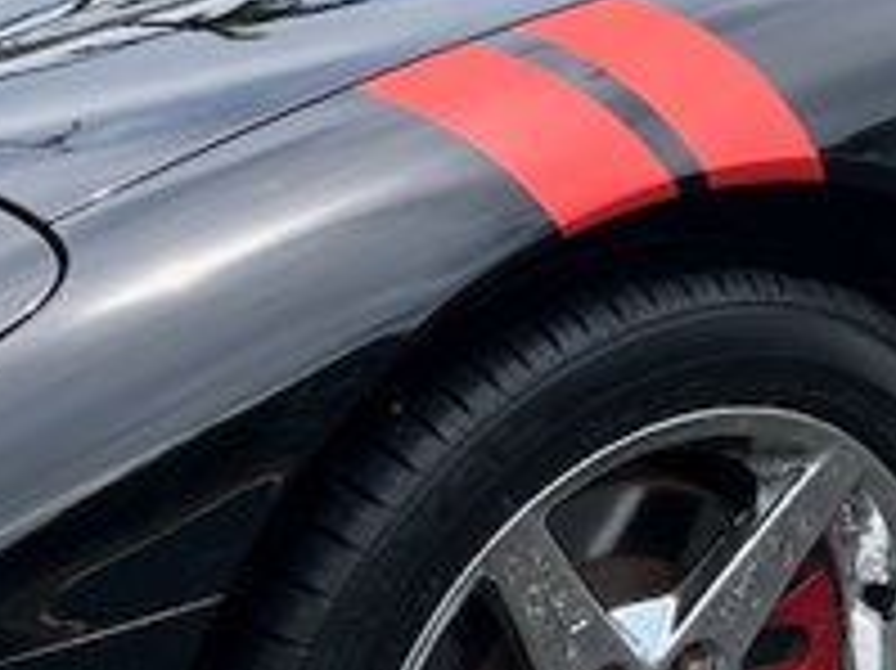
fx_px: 3466
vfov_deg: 10.9
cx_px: 756
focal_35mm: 134
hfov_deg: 14.6
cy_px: -13
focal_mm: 5.7
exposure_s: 1/1934
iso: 50
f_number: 1.5
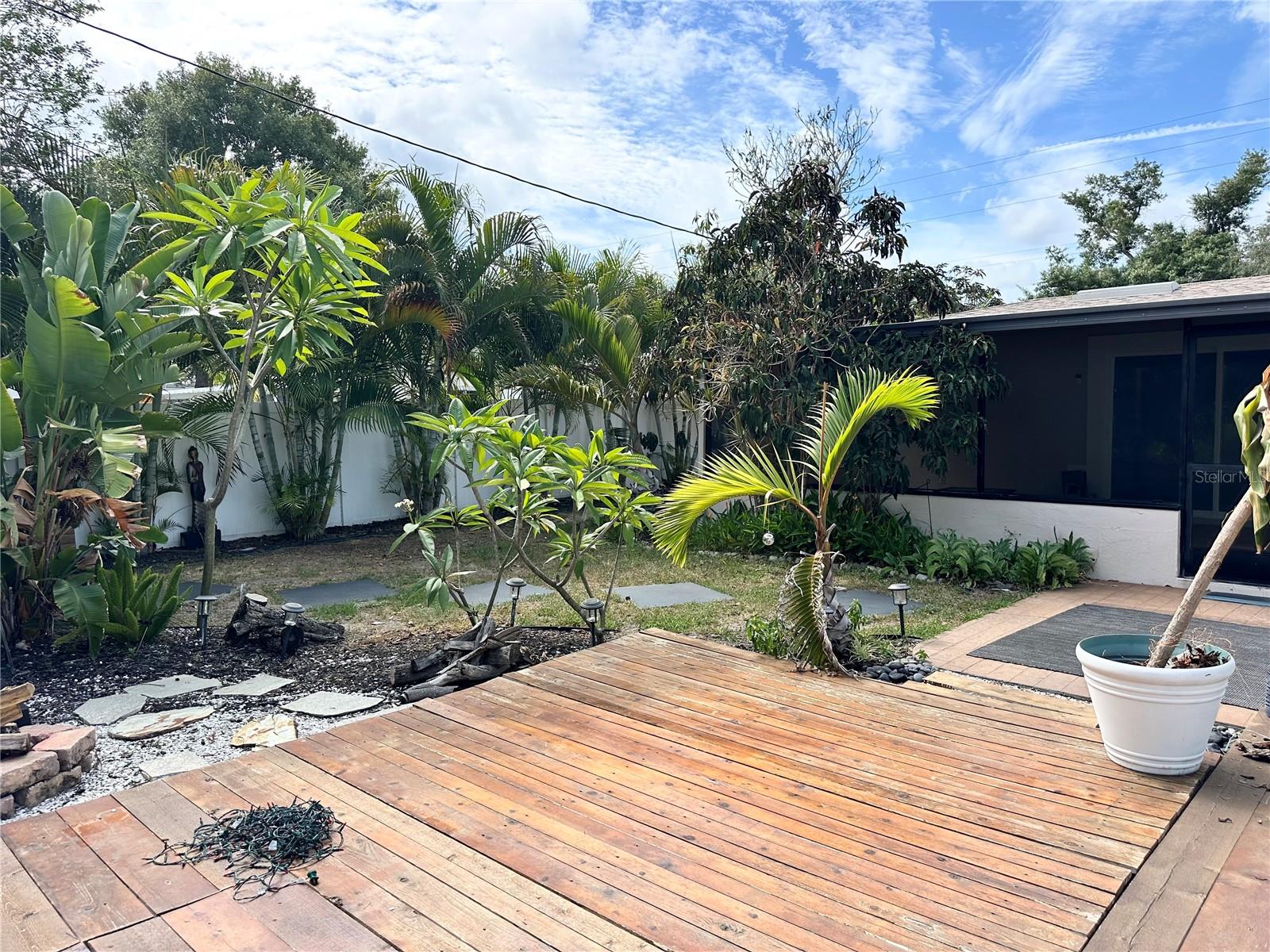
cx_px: 635
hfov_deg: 71.6
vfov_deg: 56.8
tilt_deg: -3.7
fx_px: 881
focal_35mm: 24
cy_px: 476
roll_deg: +0.7
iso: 80
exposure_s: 1/1916
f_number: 1.78
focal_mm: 6.86
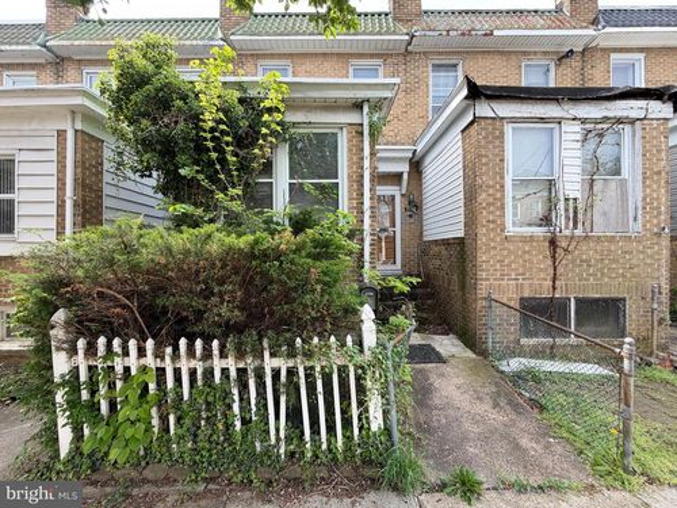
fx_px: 274
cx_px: 338
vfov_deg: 85.7
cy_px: 254
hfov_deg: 102.1
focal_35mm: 14
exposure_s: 1/157
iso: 40
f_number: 2.2
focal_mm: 2.22
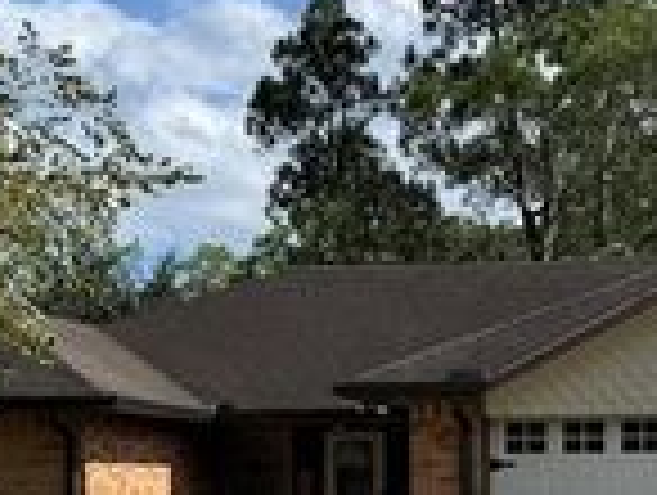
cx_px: 486
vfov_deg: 17.4
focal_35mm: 82
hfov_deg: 23.6
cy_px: 565
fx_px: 1559
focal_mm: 6.76
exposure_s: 1/4950
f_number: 1.78
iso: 80
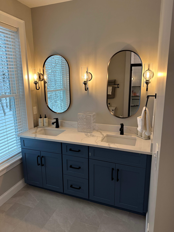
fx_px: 161
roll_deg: +0.7
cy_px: 116
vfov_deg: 71.6
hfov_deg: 56.8
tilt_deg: -12.3
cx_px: 87
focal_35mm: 24
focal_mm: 6.86
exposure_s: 1/120
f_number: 1.78
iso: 125
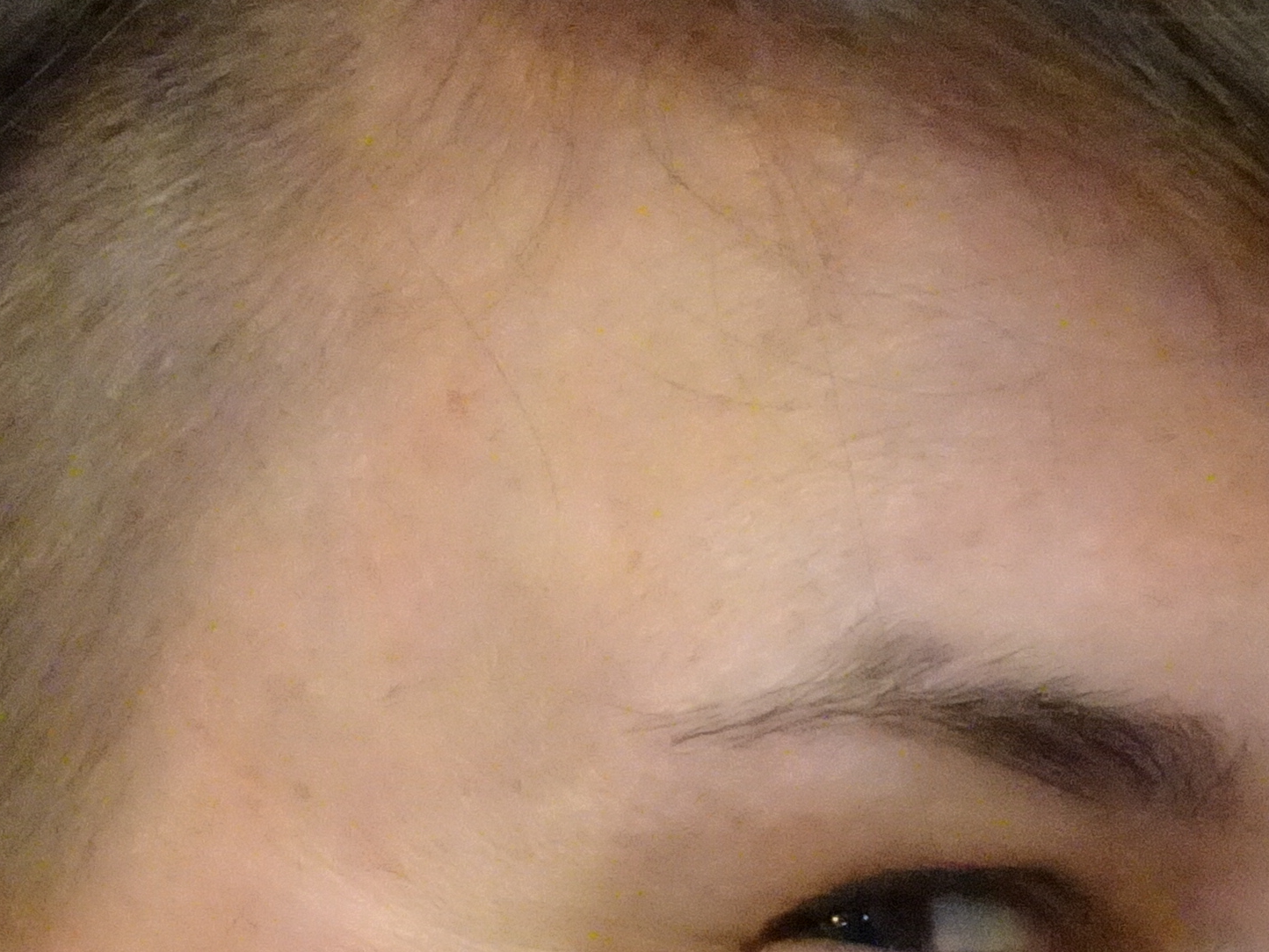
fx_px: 7955
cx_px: 537
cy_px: 1072
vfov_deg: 6.8
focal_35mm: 217
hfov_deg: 9.1
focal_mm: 10.95
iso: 2500
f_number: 4.5
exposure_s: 1/80
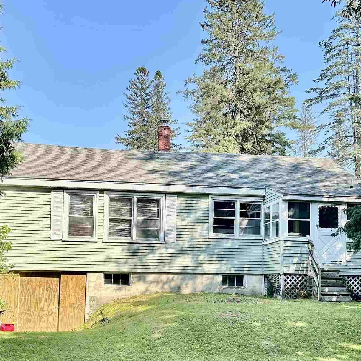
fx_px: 590
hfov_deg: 34.0
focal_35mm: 50
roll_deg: -0.9
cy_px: 237
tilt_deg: +4.6
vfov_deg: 33.8
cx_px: 182
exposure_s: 1/1664
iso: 80
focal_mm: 6.86
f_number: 1.78
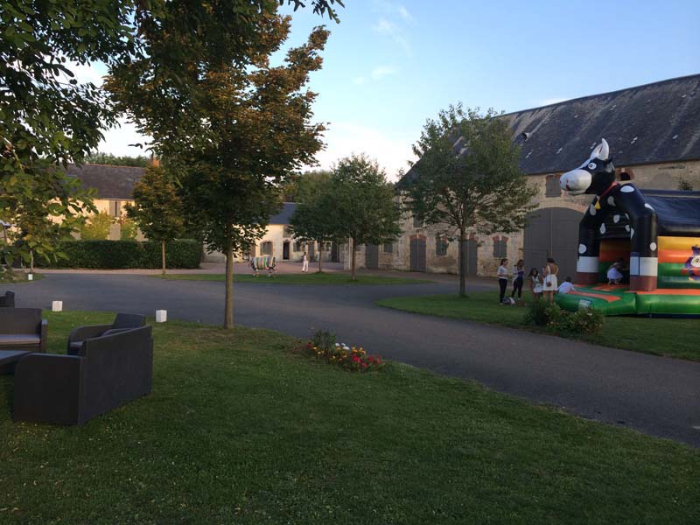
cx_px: 350
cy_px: 262
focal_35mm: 30
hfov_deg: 60.0
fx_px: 607
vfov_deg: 46.8
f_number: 2.2
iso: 32
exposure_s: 1/331
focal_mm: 4.12
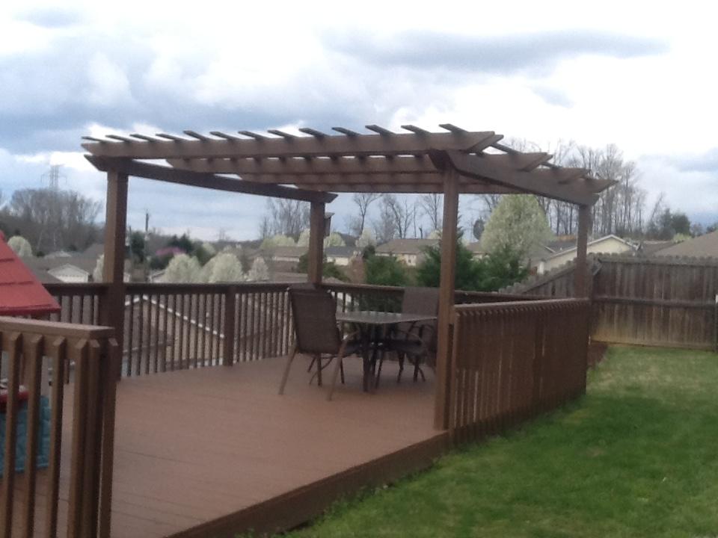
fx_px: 913
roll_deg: -3.8
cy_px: 269
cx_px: 359
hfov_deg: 42.9
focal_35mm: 44
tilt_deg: +1.2
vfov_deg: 32.9
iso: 40
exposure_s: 1/764
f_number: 2.4
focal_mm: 2.03
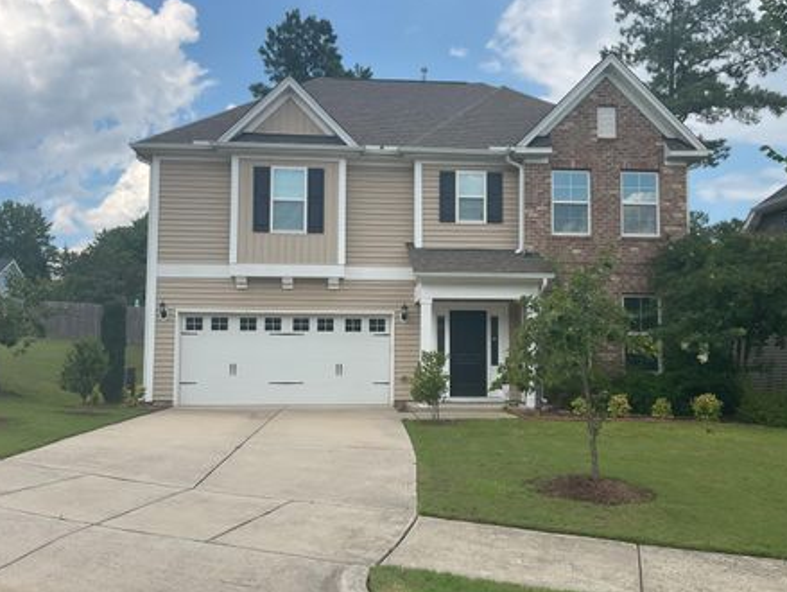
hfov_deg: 55.3
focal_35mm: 33
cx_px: 398
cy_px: 299
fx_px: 751
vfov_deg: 43.0
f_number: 1.8
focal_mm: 3
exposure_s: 1/1279
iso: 16
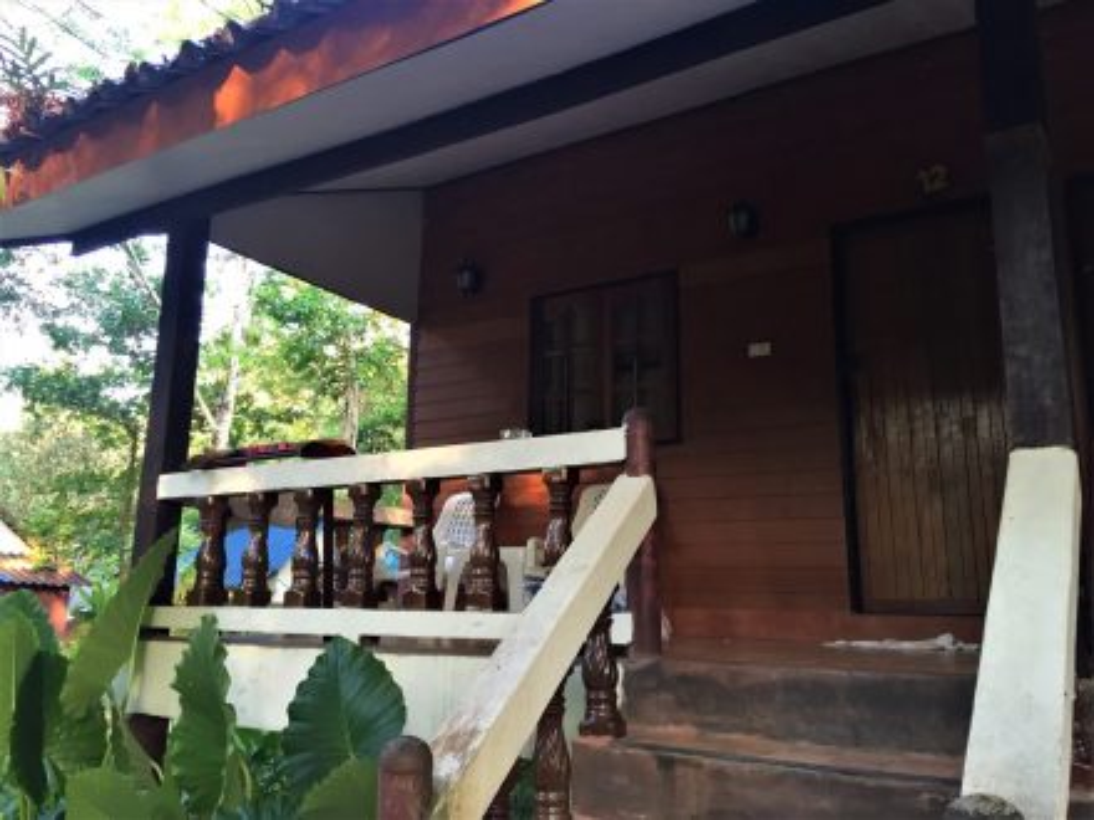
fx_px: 917
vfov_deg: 48.2
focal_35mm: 29
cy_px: 410
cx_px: 547
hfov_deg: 61.7
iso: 50
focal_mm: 4.15
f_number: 2.2
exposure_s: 1/33
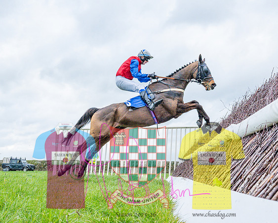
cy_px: 112
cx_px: 139
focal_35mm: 41
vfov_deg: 36.9
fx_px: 333
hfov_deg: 45.3
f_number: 8
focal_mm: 24
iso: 2500
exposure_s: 1/1200
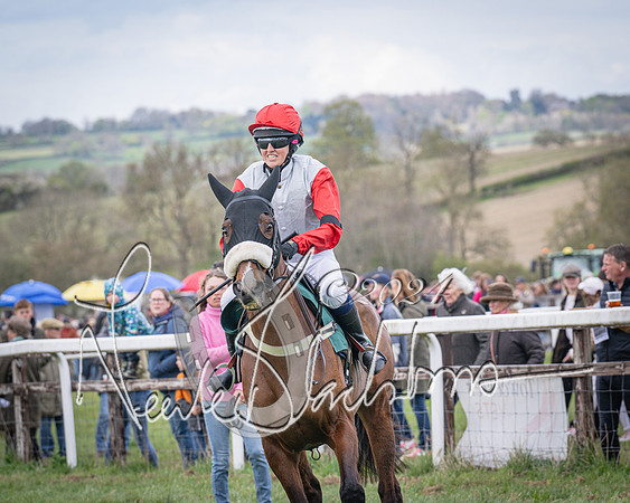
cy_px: 252
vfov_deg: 6.5
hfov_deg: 8.2
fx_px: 4410
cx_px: 259
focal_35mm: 237
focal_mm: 140
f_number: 5
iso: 400
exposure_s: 1/1000
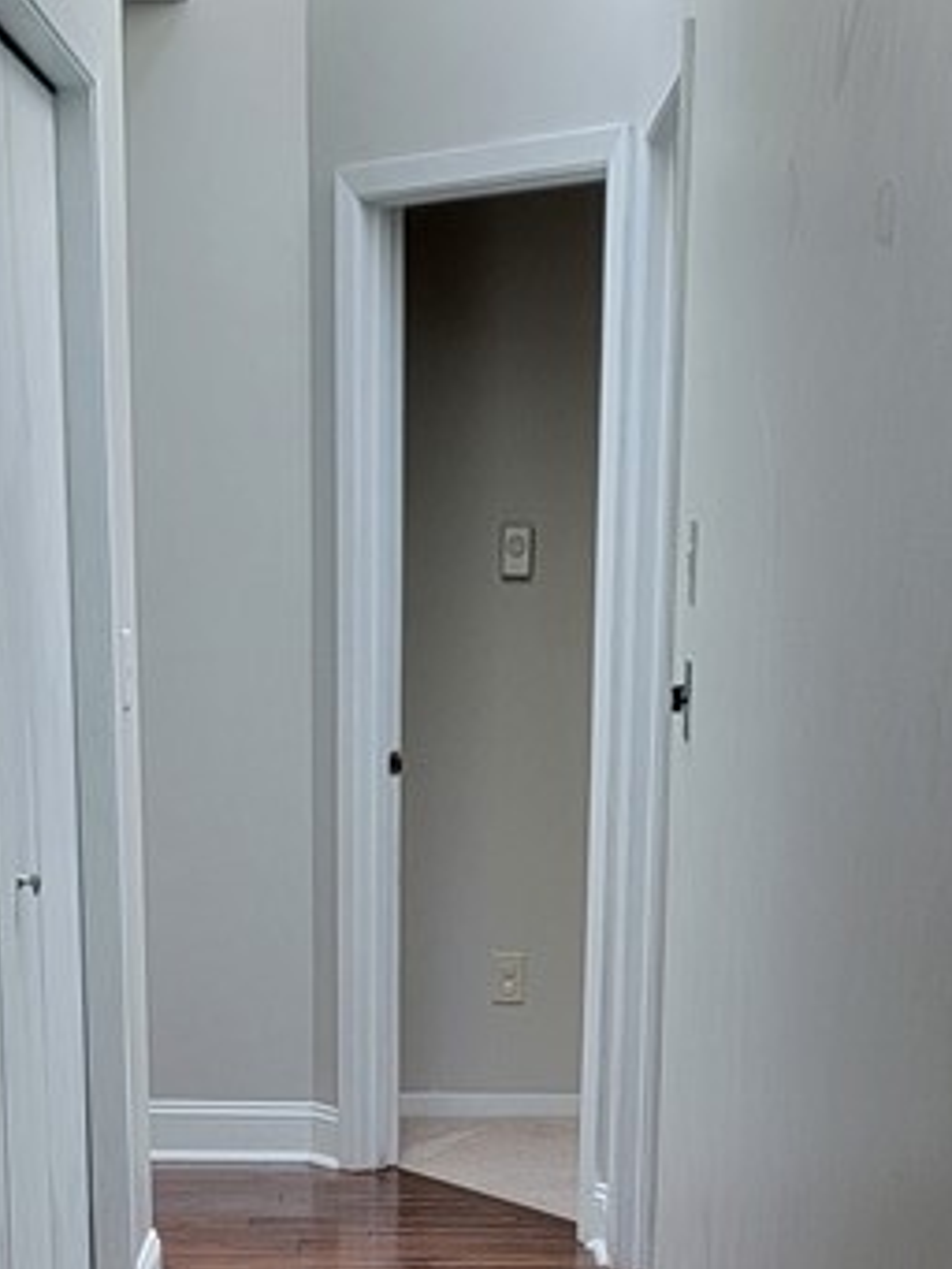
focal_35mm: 72
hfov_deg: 20.4
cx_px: 309
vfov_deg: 25.3
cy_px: 1362
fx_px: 2639
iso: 160
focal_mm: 6.7
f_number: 1.8
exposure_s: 1/120
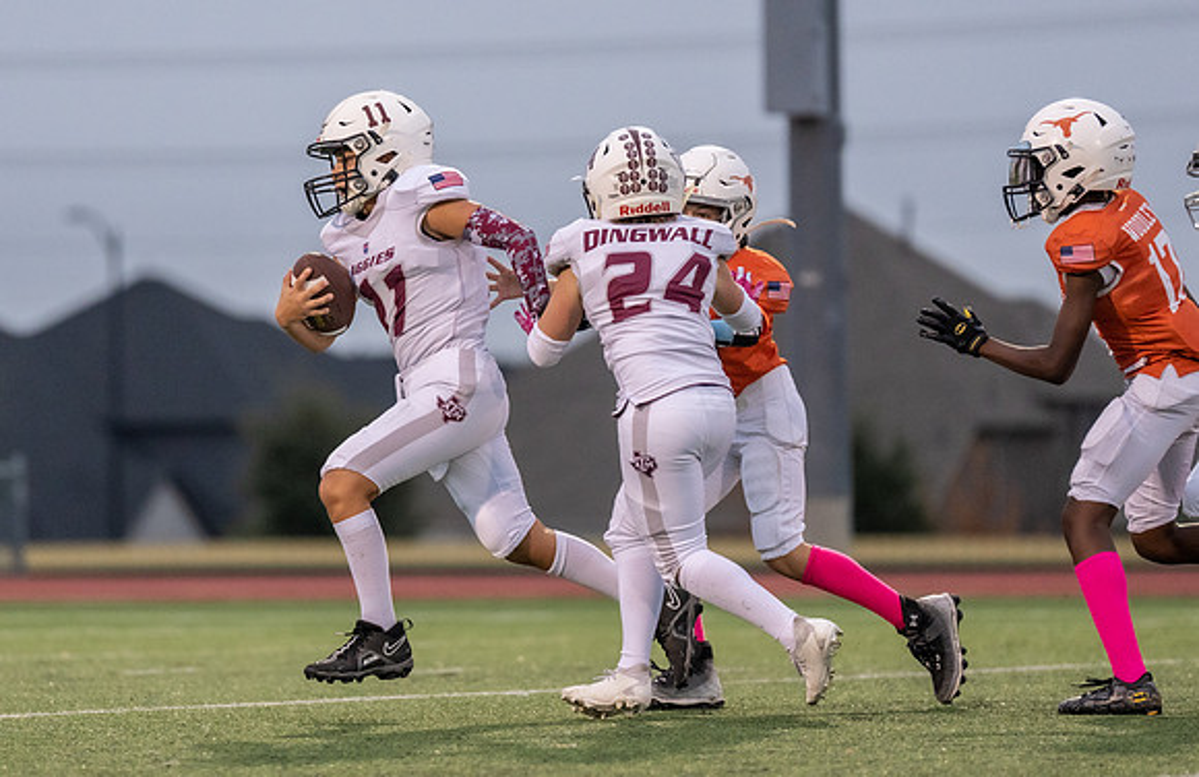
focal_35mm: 326
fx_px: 10769
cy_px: 358
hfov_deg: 6.4
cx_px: 435
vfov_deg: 4.1
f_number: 2.8
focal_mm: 200
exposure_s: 1/1250
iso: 2500
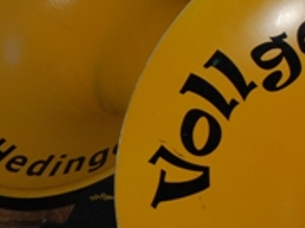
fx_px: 3581
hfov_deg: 4.9
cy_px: 259
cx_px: -5
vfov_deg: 3.6
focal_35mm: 407
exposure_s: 1/60
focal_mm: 50
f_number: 5
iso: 200
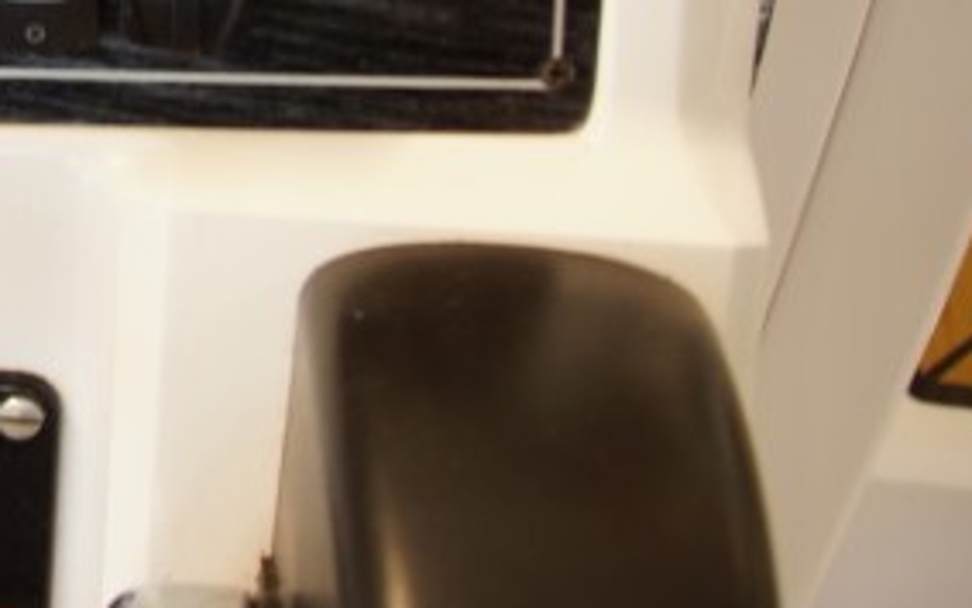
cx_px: -213
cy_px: 0
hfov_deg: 26.0
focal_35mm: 70
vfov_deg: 18.1
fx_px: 1855
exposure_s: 1/40
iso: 200
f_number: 3.5
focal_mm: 18
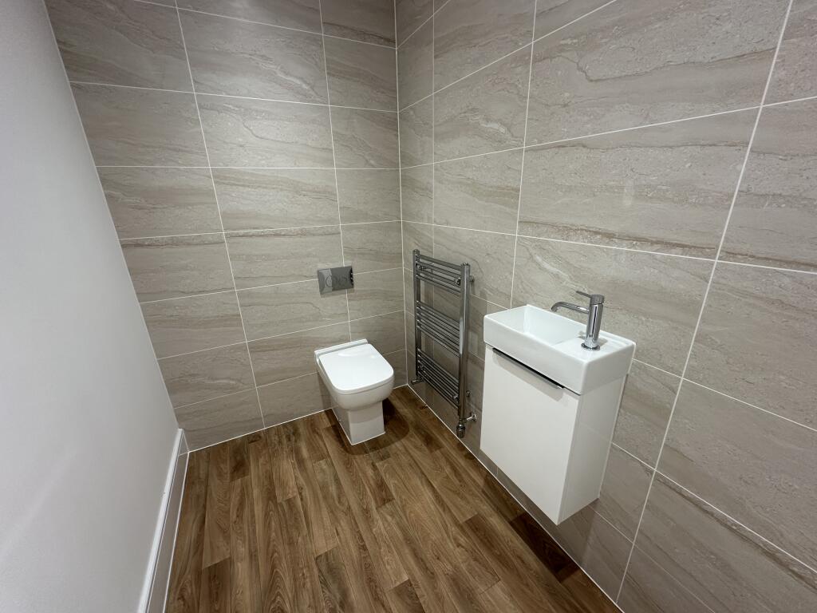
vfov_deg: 85.7
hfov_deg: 102.1
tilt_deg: -18.6
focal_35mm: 14
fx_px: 330
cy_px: 306
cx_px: 408
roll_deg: +1.5
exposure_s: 1/99
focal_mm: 2.22
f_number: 2.2
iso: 125
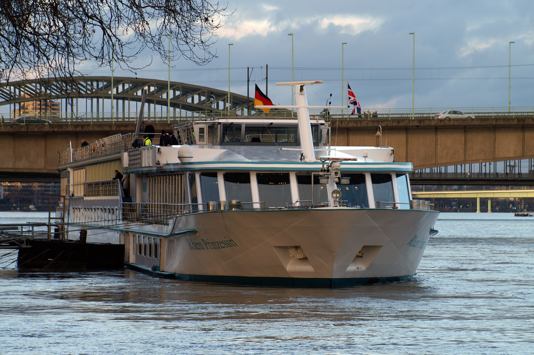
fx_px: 3112
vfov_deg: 6.5
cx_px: 267
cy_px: 178
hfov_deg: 9.8
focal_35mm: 210
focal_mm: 140
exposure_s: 1/125
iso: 100
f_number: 6.3
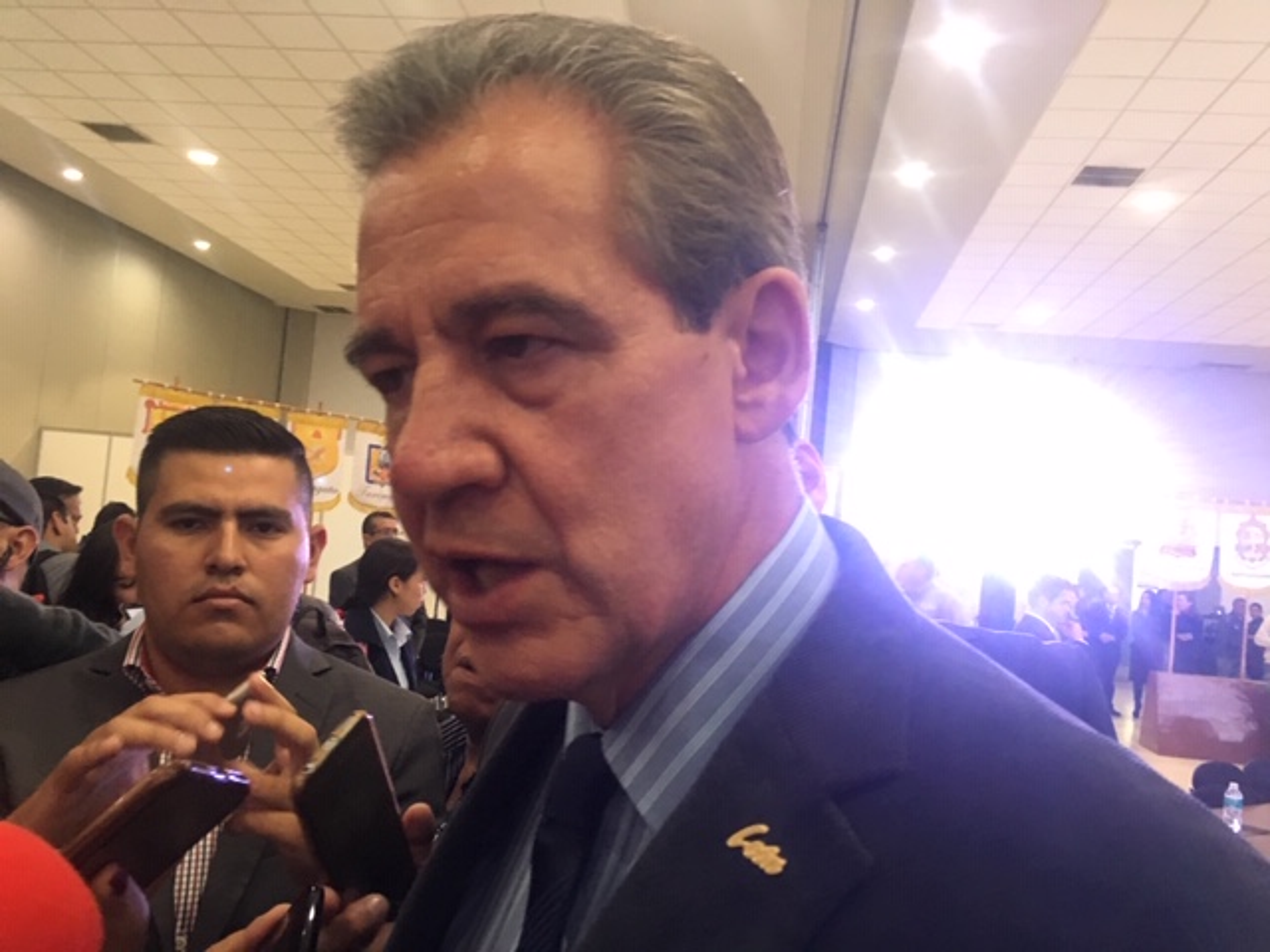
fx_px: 1064
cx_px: 635
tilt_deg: +4.3
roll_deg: -7.0
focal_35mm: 29
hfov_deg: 61.7
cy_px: 476
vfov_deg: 48.2
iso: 200
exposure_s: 1/20
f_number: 2.2
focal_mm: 4.15
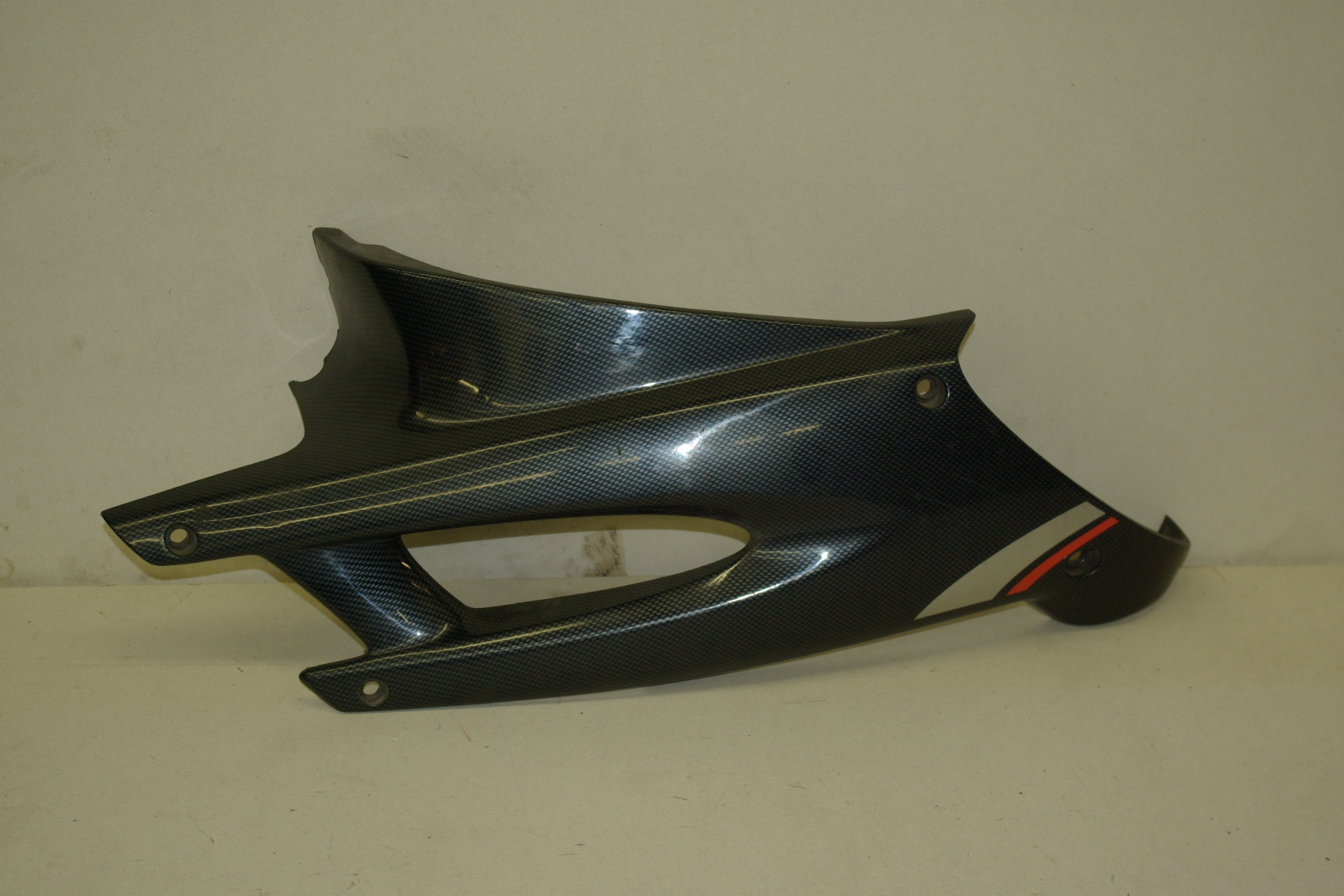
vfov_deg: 20.2
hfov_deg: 29.9
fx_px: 2520
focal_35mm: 68
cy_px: 448
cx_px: 672
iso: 400
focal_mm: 45
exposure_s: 1/45
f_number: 4.5
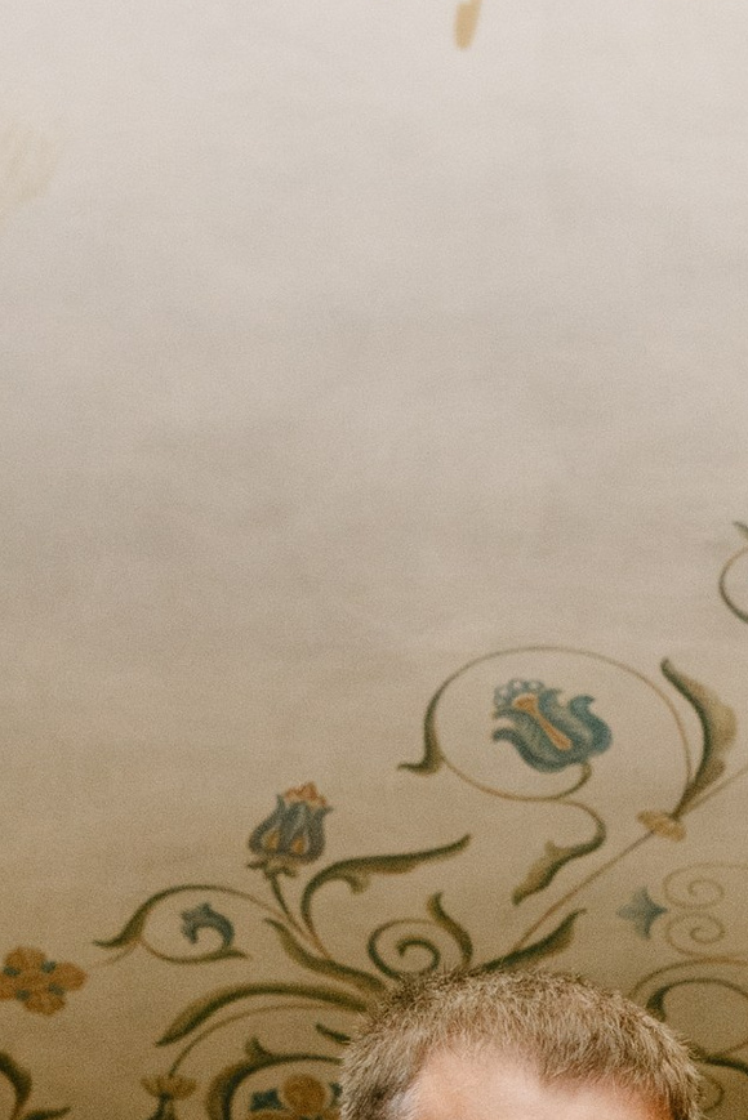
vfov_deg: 18.3
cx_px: 797
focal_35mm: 106
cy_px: 1318
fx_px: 3301
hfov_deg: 12.7
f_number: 3.5
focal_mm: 24
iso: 500
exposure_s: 1/160
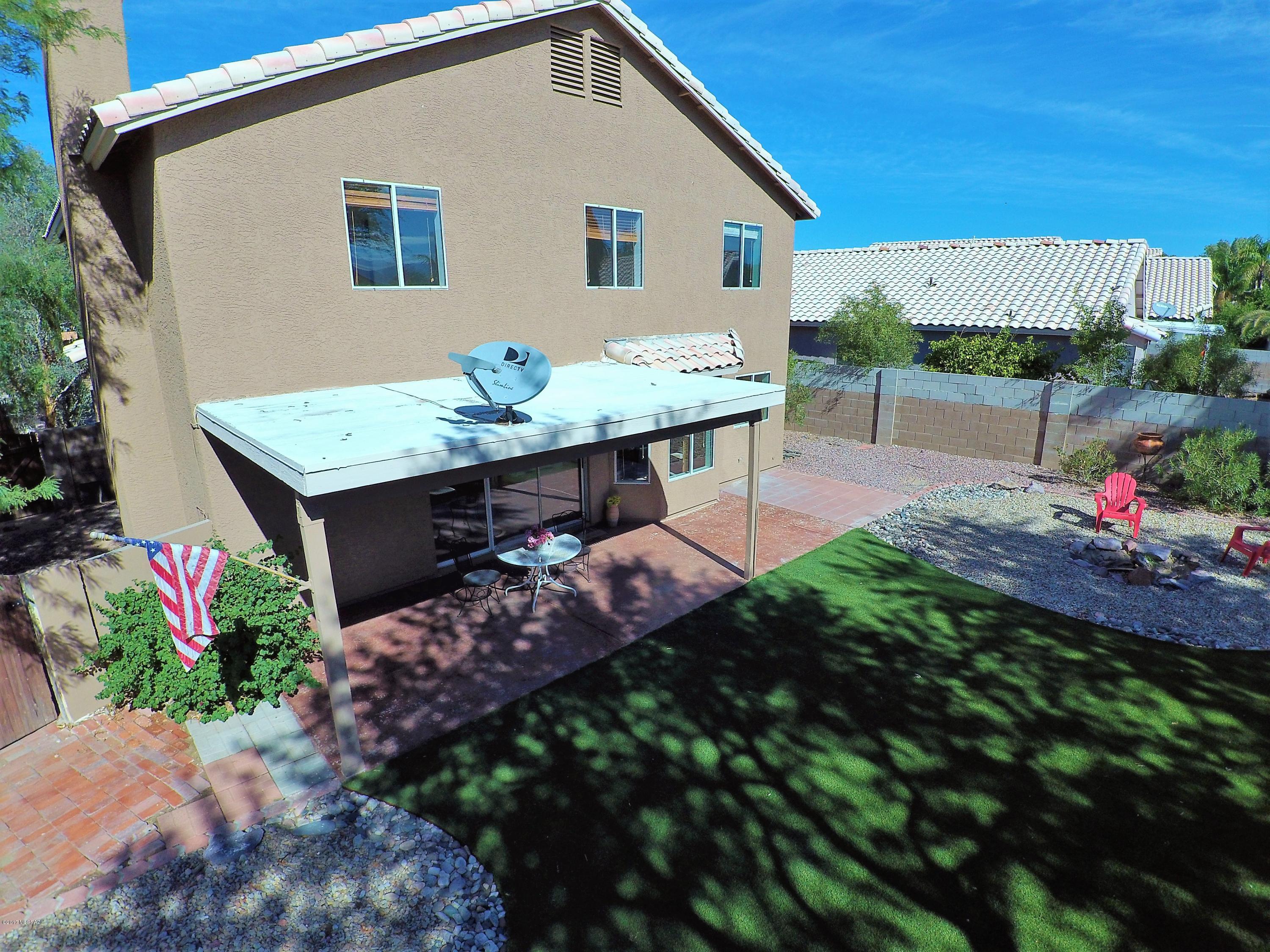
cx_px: 635
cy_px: 476
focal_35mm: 17
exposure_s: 1/351
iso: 100
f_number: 2.8
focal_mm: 3.15
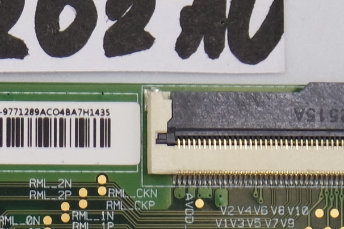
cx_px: -44
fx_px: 2112
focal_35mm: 221
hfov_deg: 9.2
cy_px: 164
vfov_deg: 6.2
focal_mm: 17
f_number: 4.5
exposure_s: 1/100
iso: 160
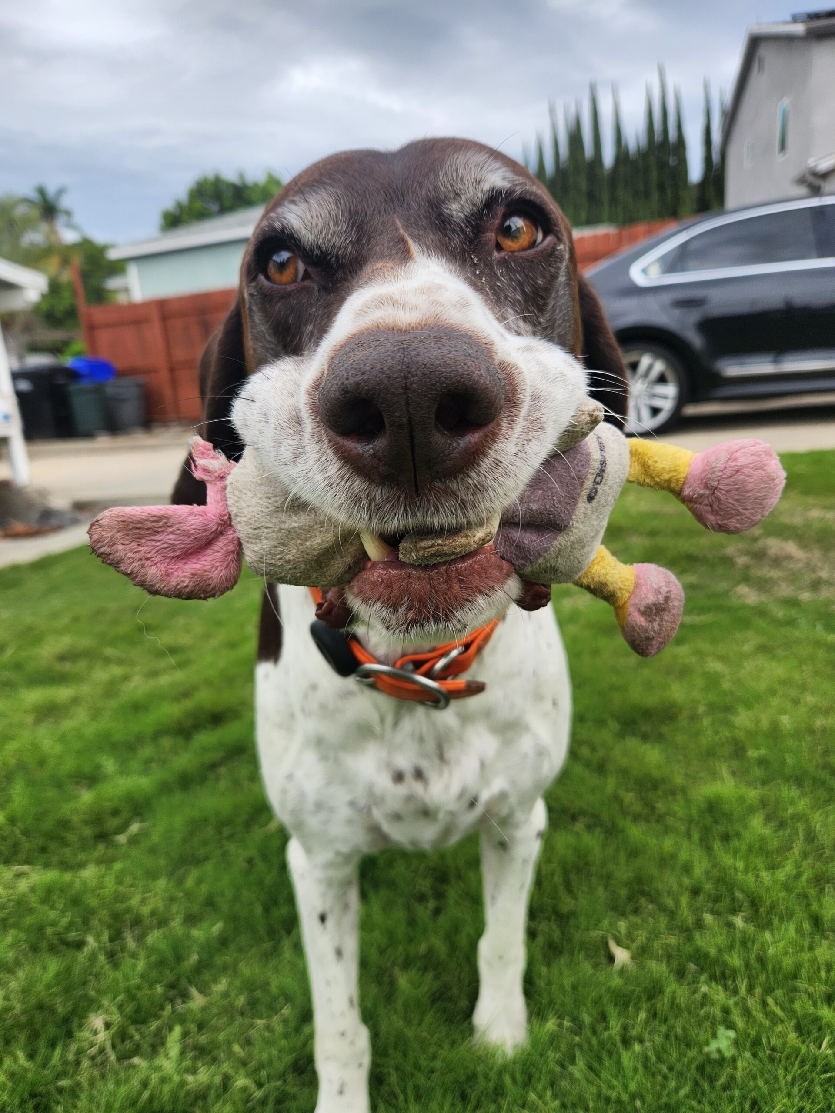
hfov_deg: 58.9
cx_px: 418
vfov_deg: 73.9
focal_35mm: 23
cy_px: 556
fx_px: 740
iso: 20
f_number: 1.8
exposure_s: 1/201
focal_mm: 5.4
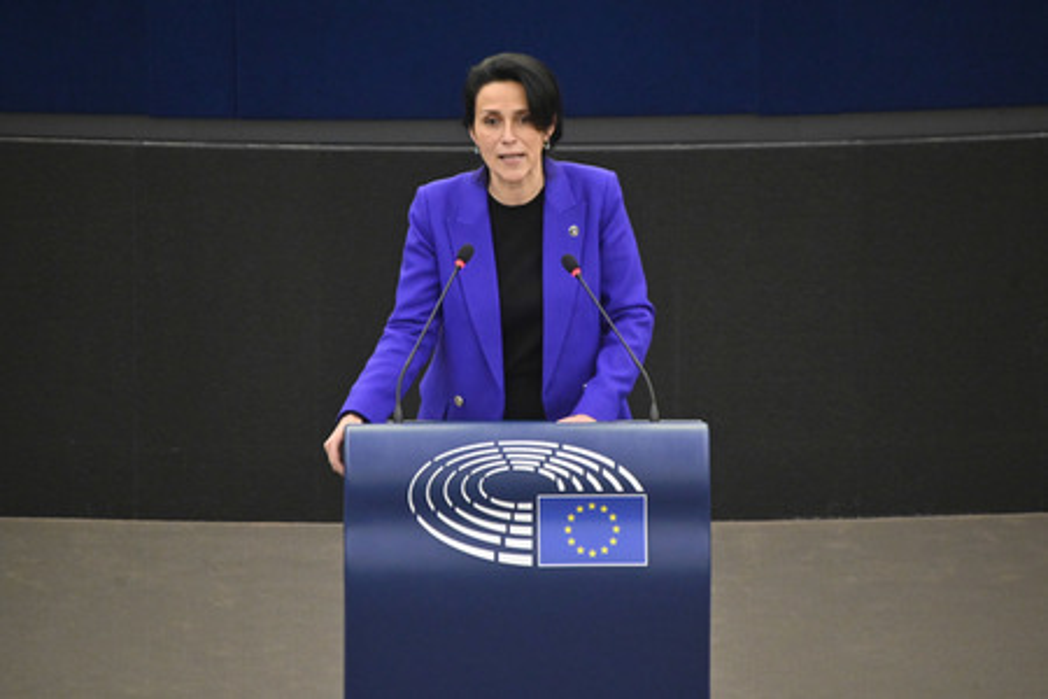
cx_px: 524
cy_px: 350
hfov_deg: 4.1
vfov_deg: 2.7
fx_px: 14554
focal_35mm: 500
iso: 5000
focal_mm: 500
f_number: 6.3
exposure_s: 1/320
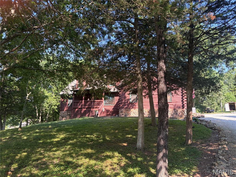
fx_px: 177
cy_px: 88
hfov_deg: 67.3
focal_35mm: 26
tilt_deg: +10.8
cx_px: 118
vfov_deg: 53.1
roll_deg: -0.2
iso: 50
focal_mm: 5.96
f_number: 1.6
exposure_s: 1/267
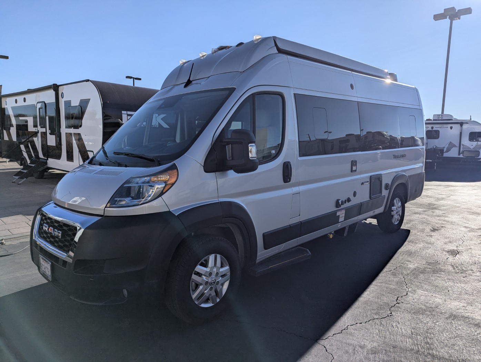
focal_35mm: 24
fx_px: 334
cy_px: 181
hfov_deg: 71.5
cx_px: 240
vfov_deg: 56.9
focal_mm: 6.81
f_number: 1.85
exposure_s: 1/4926
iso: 42
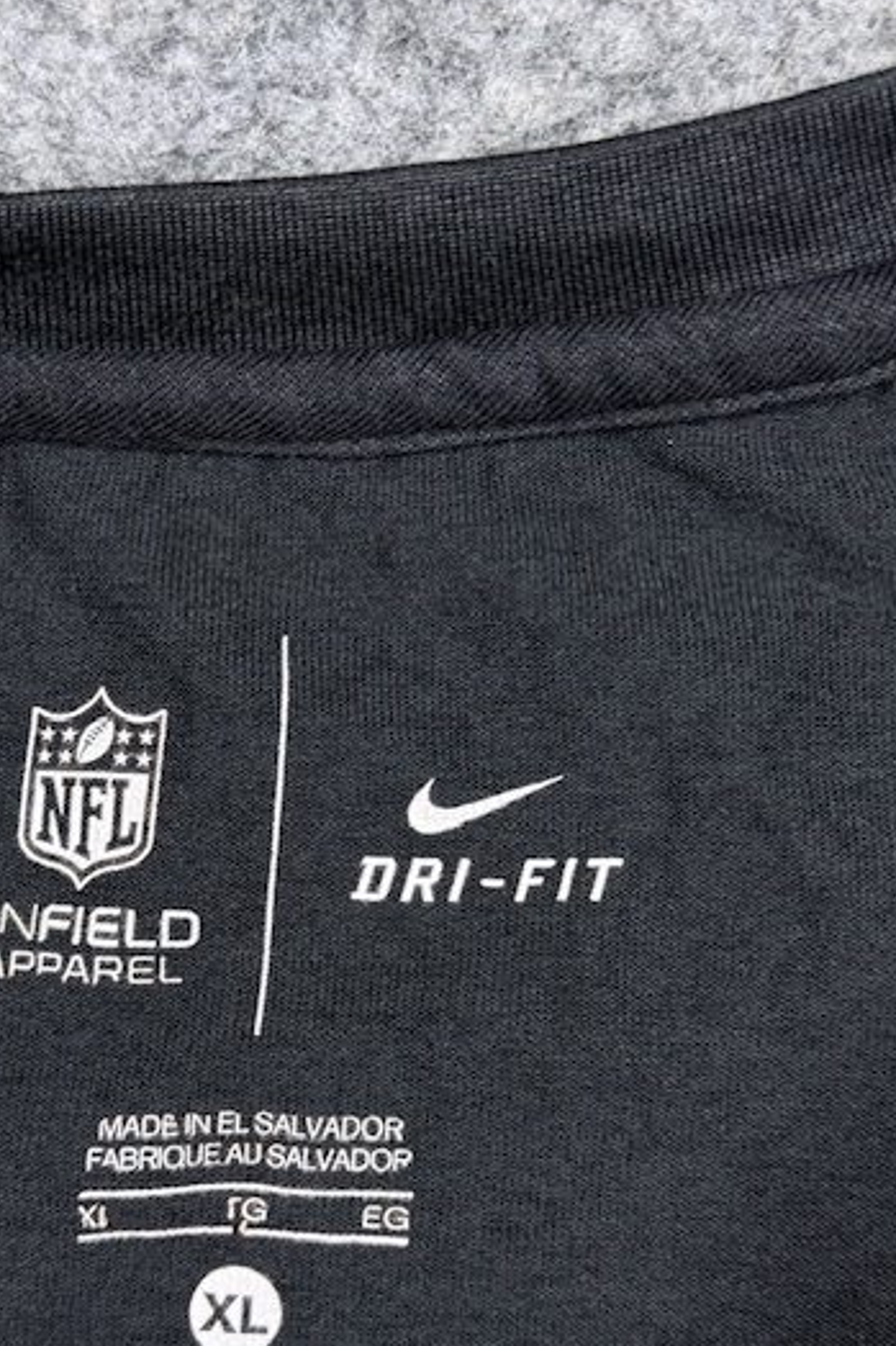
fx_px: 2279
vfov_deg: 32.9
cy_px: 717
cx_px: 390
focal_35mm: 61
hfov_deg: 22.2
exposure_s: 1/100
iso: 80
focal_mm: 6.76
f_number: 1.78
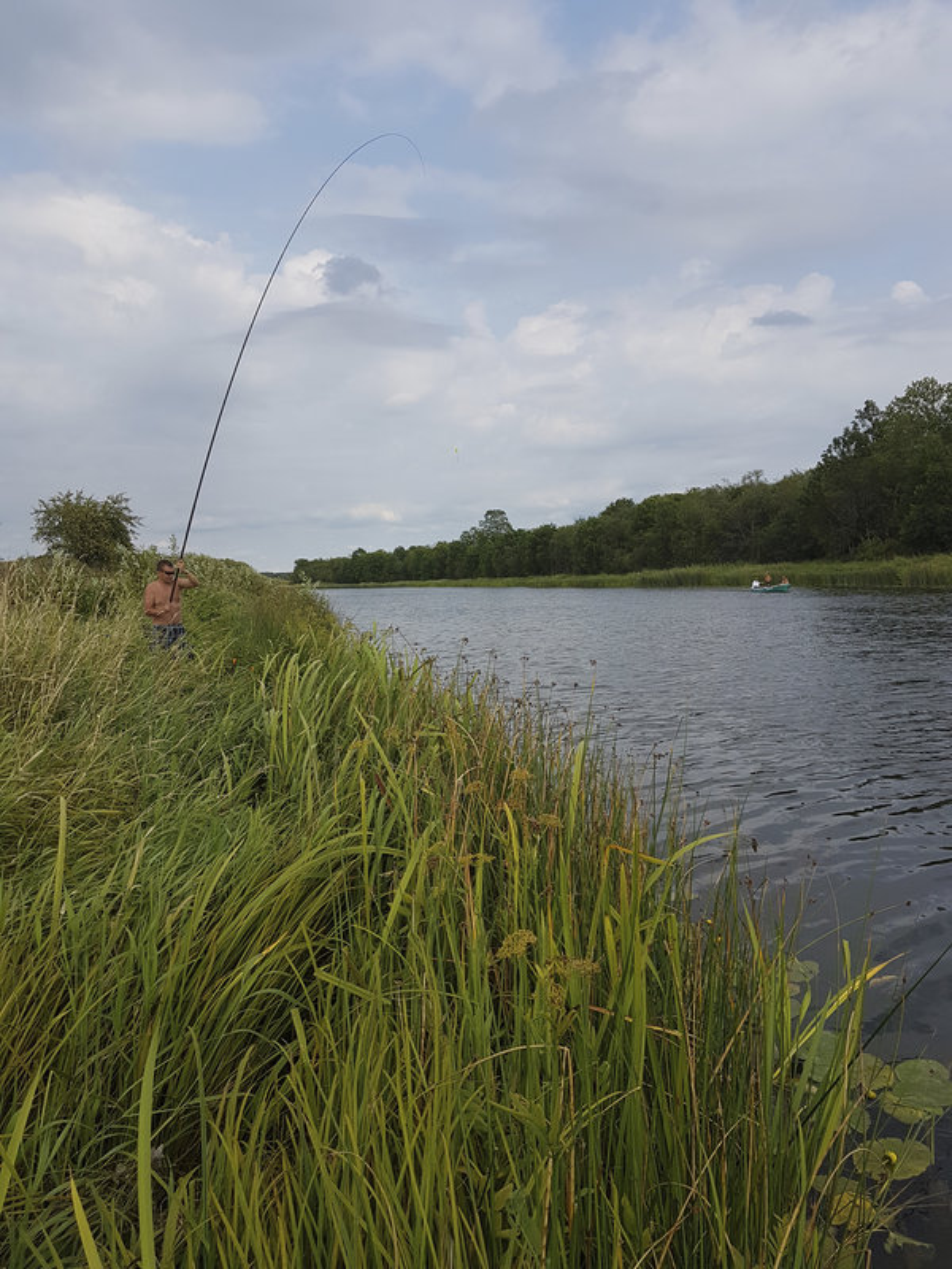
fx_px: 953
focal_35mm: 26
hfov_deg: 53.1
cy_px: 634
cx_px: 476
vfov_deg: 67.3
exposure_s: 1/2036
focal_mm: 4.2
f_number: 1.7
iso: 40
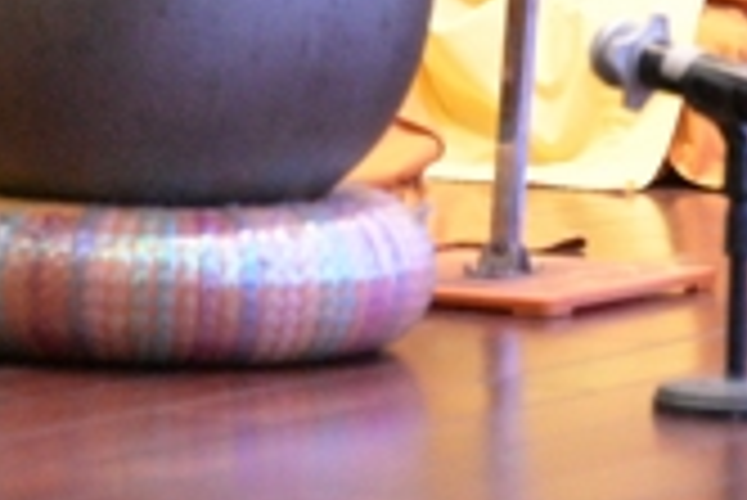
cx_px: 774
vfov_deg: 4.1
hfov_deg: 6.2
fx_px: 6895
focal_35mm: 332
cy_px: -405
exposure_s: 1/640
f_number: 4
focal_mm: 85
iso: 20000
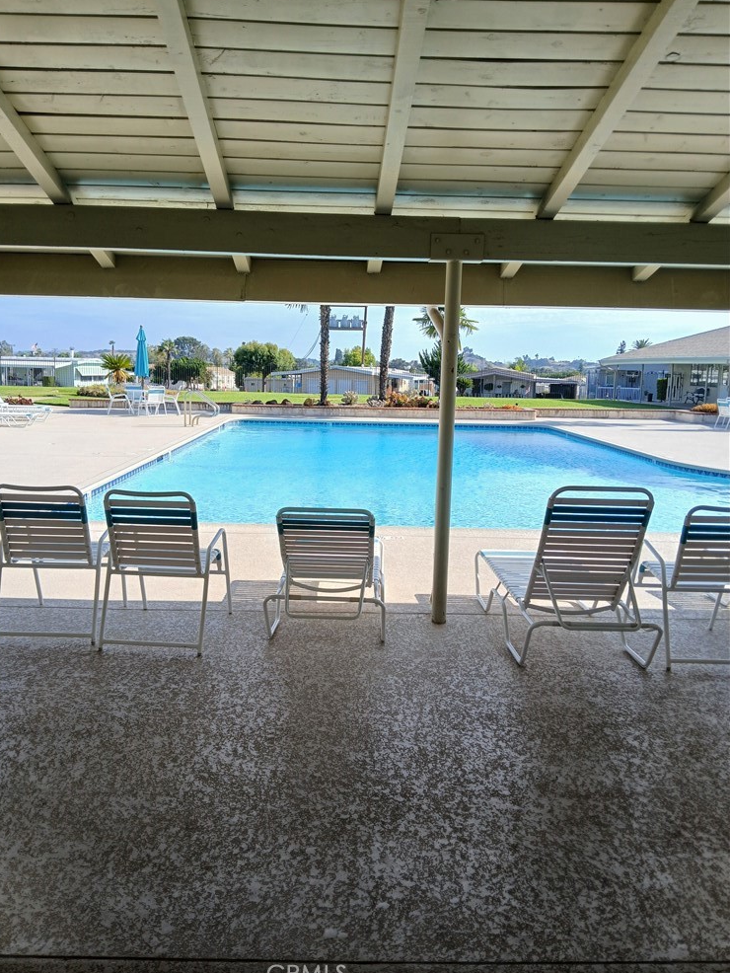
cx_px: 352
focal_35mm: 27
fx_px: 759
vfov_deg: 65.3
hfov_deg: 51.4
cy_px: 483
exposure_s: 1/374
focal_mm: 3.98
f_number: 1.8
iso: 20
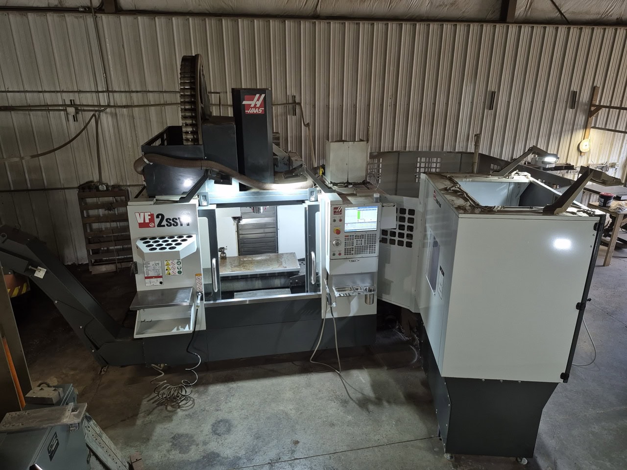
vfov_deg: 58.9
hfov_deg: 73.9
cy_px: 235
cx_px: 314
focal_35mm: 23
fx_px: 417
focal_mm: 5.4
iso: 125
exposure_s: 1/60
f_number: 1.8
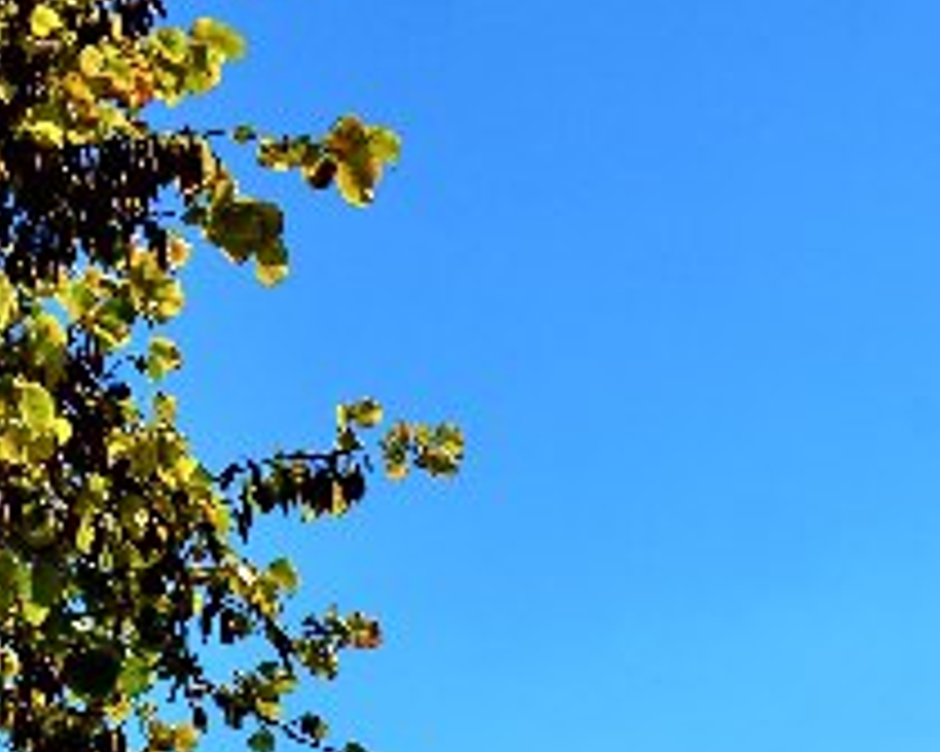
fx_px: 2697
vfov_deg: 14.8
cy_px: 1121
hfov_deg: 19.0
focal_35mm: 97
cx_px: 1021
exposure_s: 1/320
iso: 400
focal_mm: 18
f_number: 10
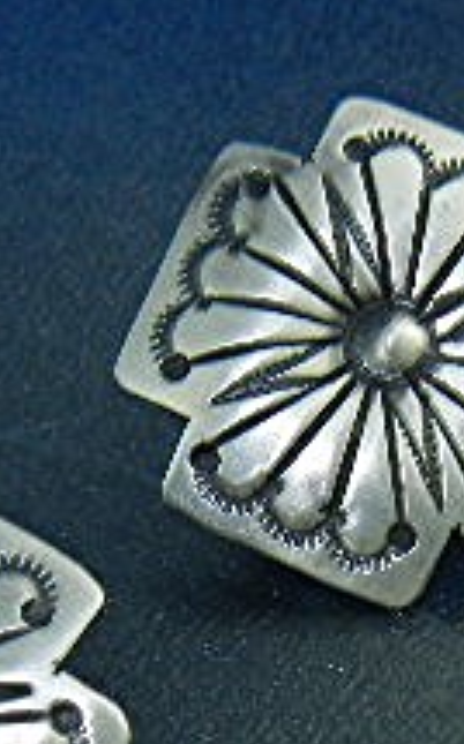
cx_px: 357
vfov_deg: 12.6
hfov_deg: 8.0
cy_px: 744
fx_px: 3325
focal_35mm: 164
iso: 200
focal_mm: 9.3
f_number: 3.9
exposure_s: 1/30.7
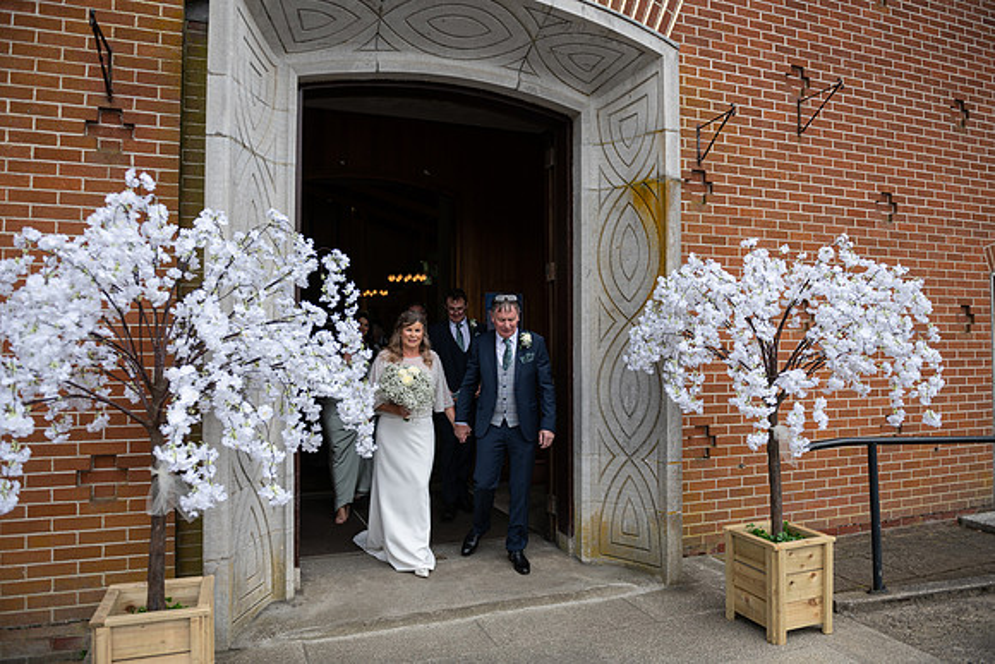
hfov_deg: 73.7
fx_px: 663
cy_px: 332
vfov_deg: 53.2
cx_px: 498
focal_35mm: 24
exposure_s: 1/1000
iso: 100
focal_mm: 24
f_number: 3.5
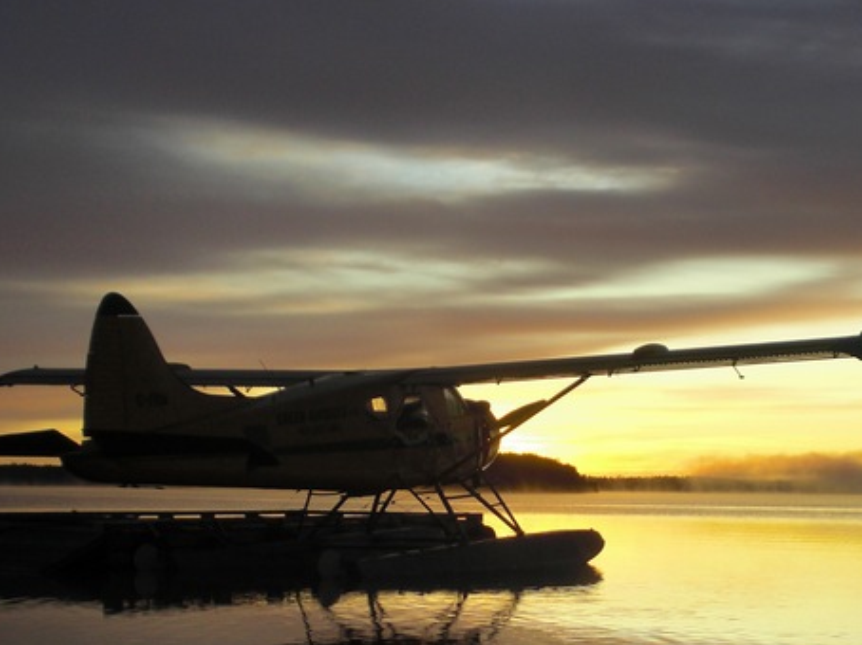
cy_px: 508
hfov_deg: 28.7
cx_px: 608
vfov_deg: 21.7
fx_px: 1668
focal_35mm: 67
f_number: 3.1
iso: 64
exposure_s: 1/200
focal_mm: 6.3
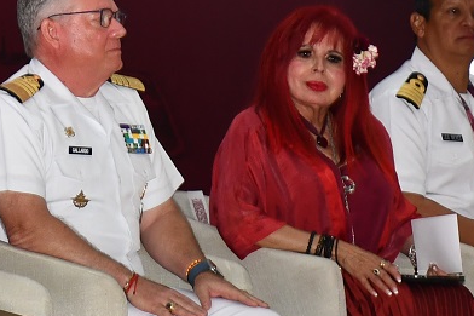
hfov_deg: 6.7
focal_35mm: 307
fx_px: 4040
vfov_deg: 4.4
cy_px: -218
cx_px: -48
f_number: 4.5
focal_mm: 48
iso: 560
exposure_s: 1/60
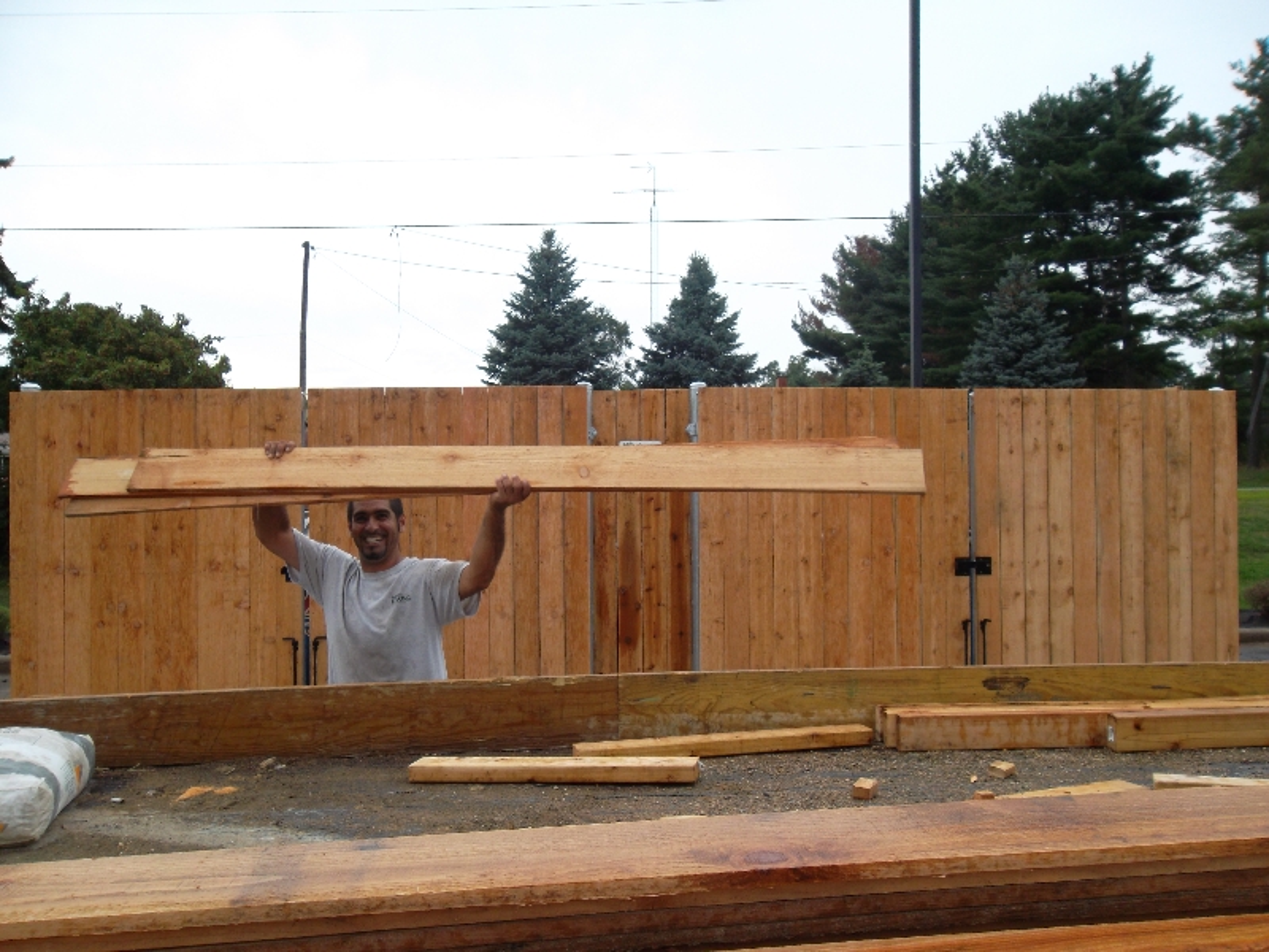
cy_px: 476
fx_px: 990
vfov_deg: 51.4
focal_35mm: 27
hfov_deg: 65.3
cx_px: 634
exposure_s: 1/210
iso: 80
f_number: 3.5
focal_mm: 4.9
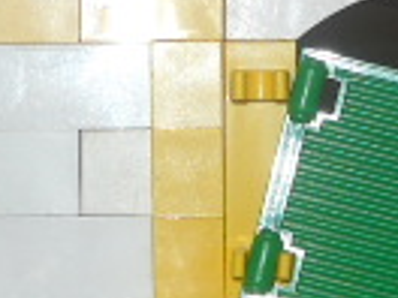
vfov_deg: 5.4
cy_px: 346
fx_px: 3127
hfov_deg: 7.3
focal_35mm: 272
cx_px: 320
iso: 64
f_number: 3.6
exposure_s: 1/30
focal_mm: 9.24
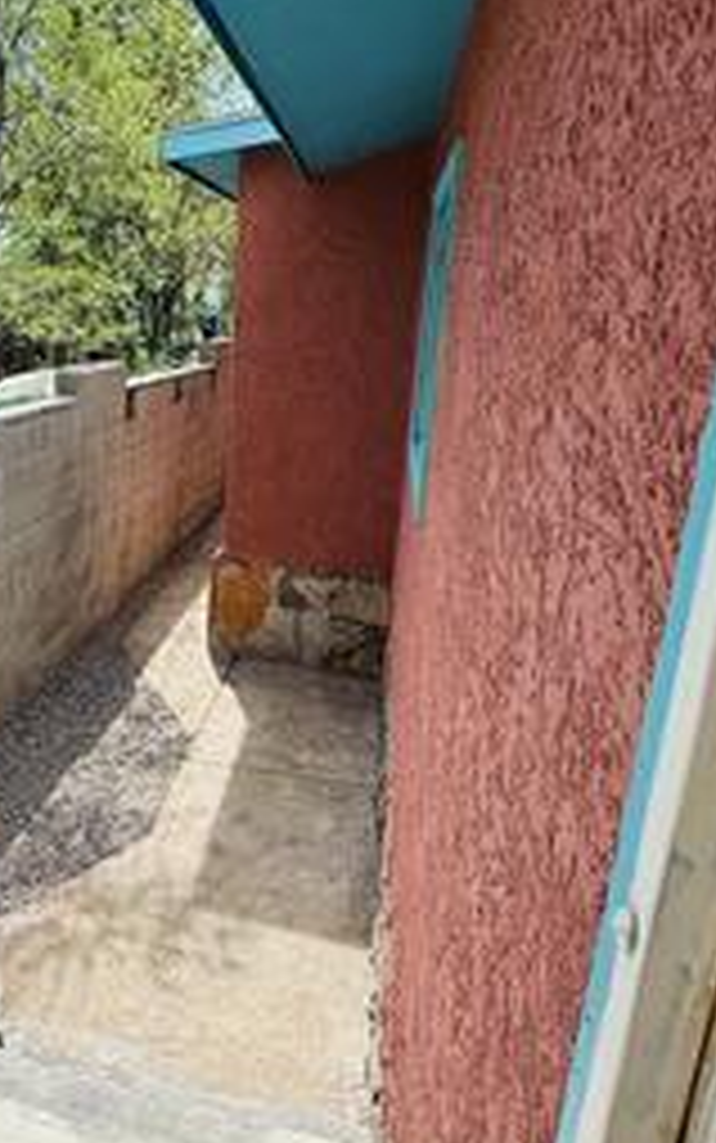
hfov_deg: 41.6
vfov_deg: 66.4
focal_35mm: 28
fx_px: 873
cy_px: 554
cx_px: 95
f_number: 2.2
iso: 64
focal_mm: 2.22
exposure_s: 1/613
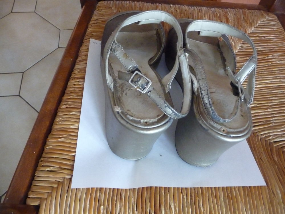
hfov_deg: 63.4
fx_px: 231
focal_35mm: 28
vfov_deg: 49.7
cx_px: 142
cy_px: 107
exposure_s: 1/25
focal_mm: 4.7
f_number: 3.3
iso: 800
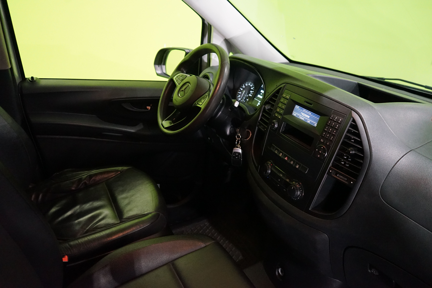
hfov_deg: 63.7
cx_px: 216
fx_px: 348
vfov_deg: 45.0
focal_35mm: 29
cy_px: 144
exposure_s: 1/125
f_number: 3.5
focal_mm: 29
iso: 6400
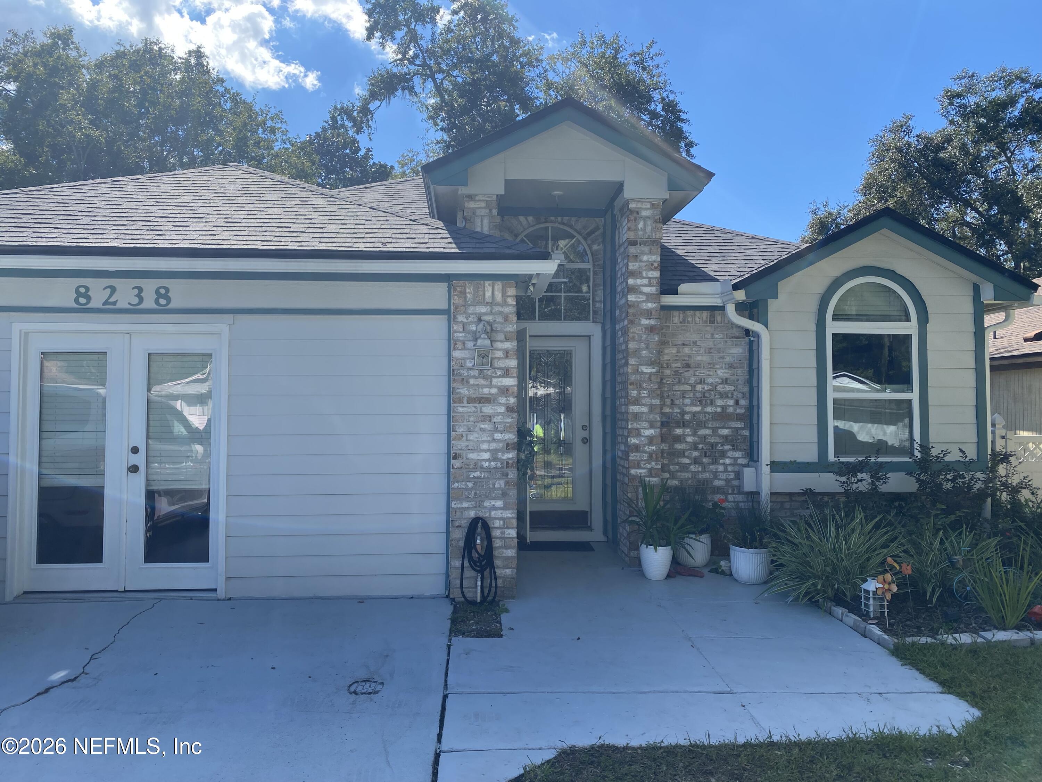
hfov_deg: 67.3
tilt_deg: +2.8
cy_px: 391
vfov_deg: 53.1
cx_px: 521
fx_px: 783
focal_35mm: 26
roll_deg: -0.8
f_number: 1.8
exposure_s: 1/1585
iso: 32
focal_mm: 4.25
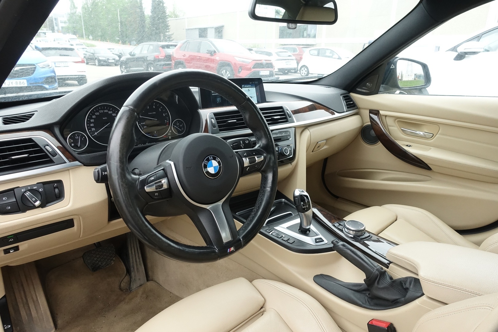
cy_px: 166
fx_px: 332
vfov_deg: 53.1
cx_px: 249
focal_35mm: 24
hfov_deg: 73.7
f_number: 5
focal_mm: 8.8
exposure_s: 1/250
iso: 1000
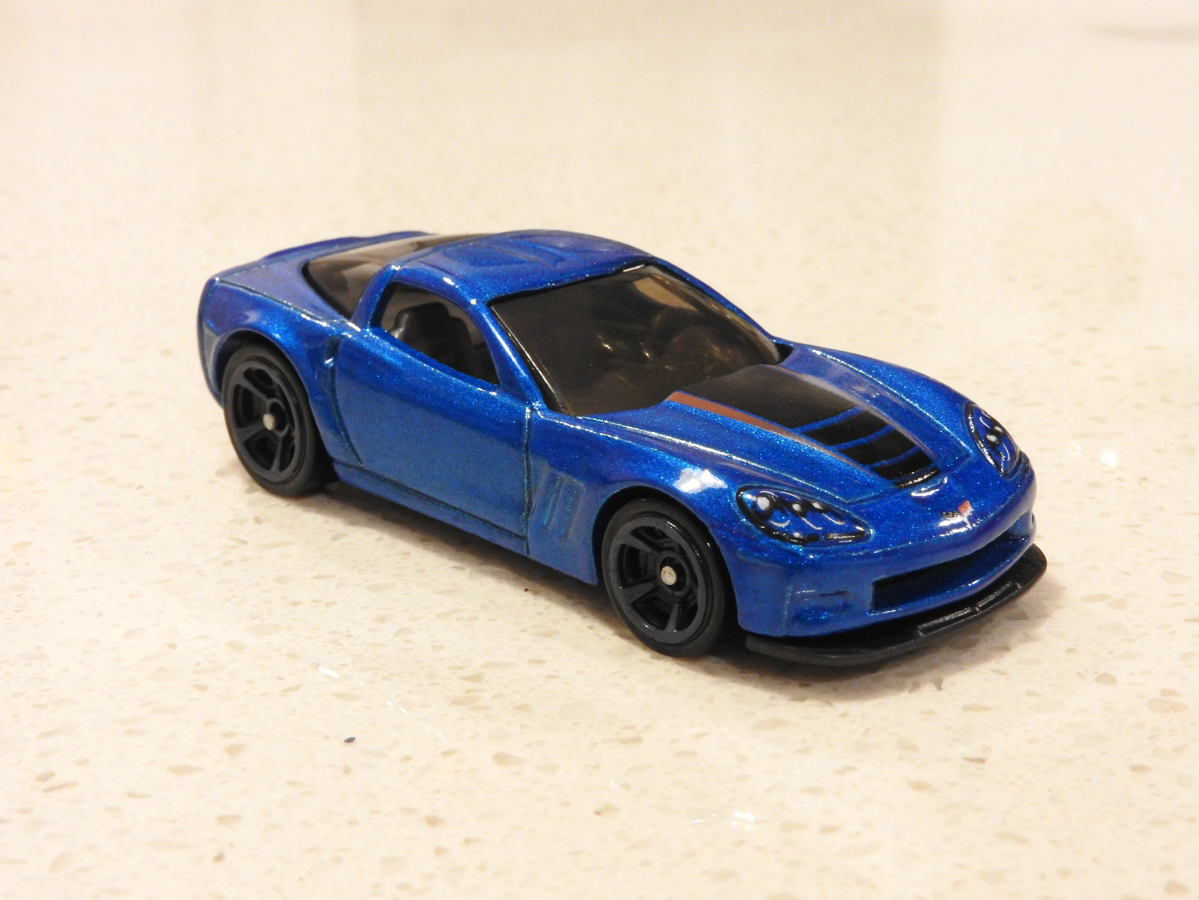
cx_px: 600
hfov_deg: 32.2
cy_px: 450
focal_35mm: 60
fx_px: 2078
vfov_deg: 24.4
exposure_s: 1/8
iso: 800
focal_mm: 10.7
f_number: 7.6
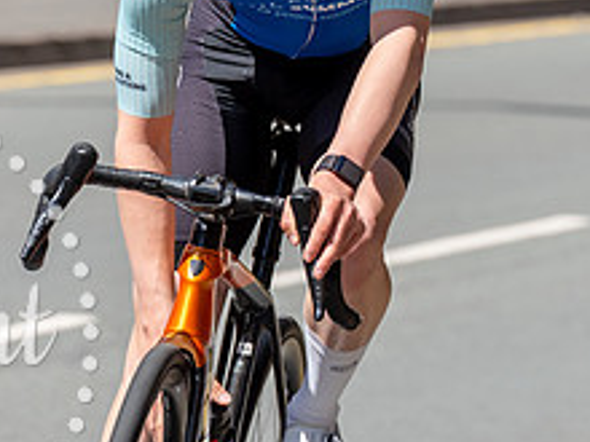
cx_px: 290
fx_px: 11726
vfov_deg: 2.2
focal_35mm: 688
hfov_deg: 2.9
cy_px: 5
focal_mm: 197
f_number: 5.6
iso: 320
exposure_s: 1/1000
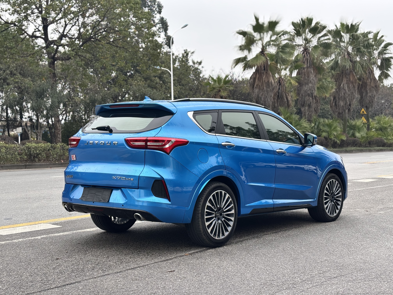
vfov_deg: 28.0
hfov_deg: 36.8
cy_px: 148
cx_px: 196
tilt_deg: -1.9
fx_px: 590
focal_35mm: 52
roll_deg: +1.1
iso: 32
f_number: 1.6
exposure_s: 1/216
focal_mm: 5.96
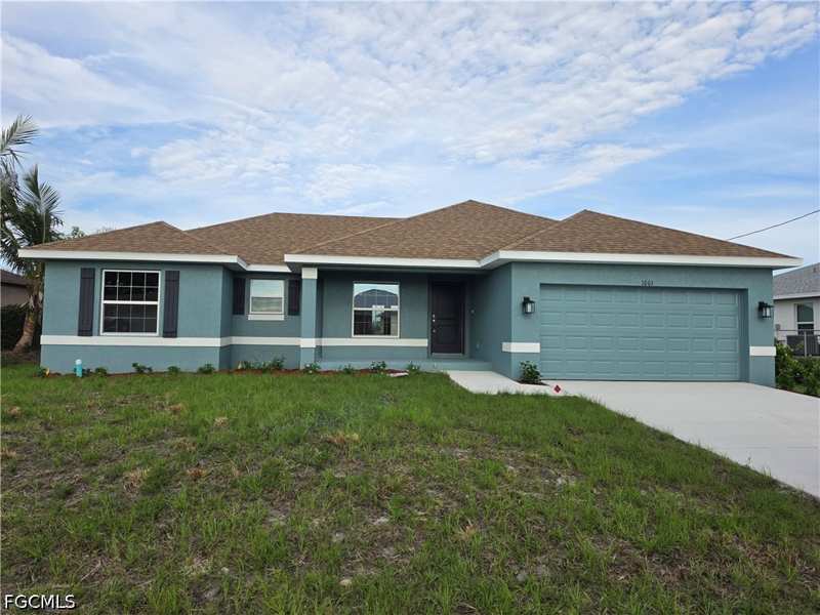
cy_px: 308
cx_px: 410
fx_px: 545
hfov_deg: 73.9
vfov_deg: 58.9
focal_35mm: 23
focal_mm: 6.5
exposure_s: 1/4648
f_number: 1.4
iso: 64
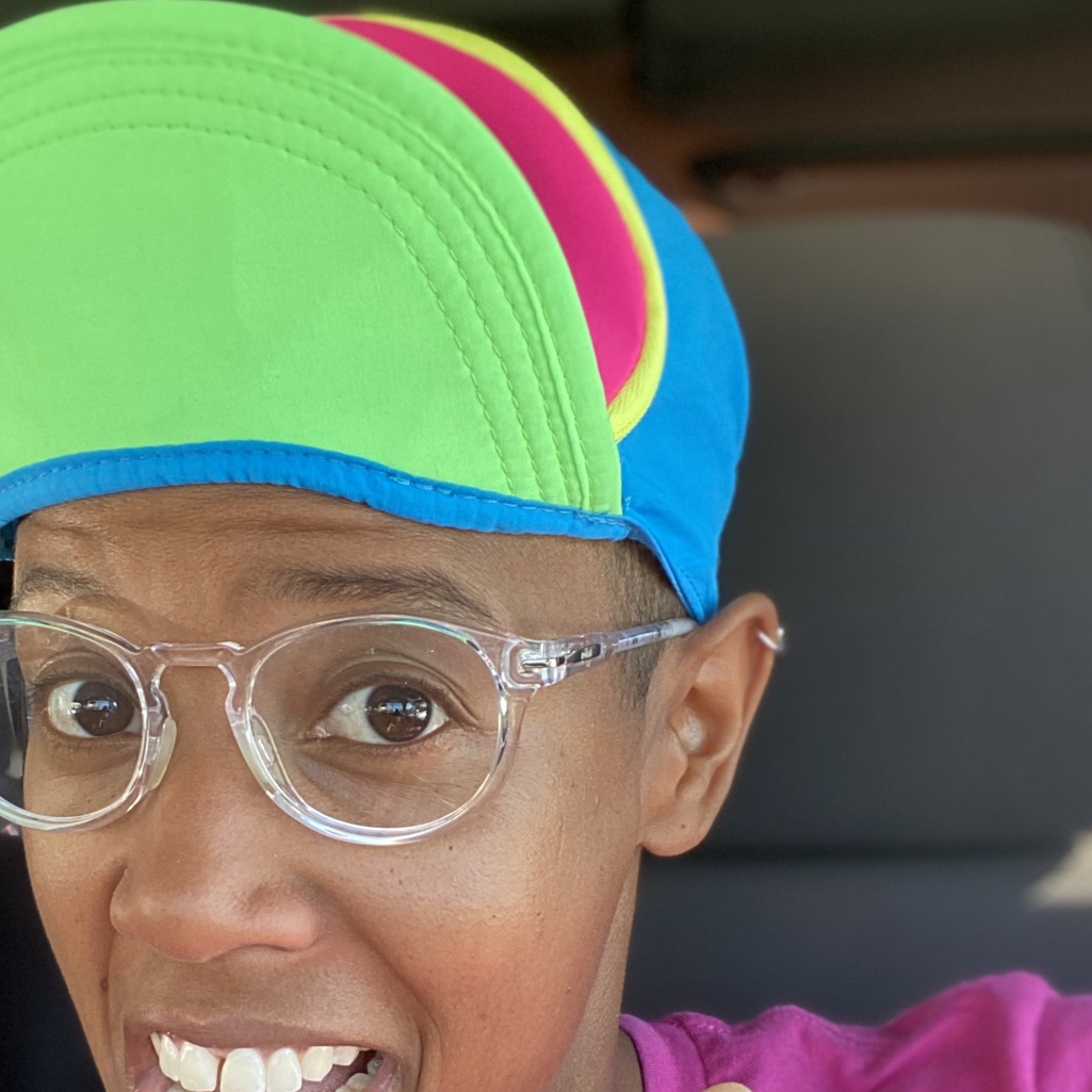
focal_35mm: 53
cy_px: 910
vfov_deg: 31.2
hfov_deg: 31.9
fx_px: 1892
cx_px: 338
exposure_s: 1/122
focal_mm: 2.71
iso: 100
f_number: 2.2
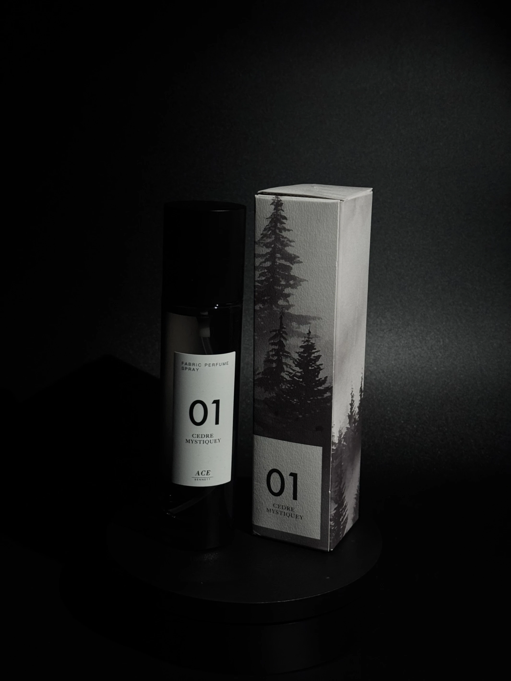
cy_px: 340
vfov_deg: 39.7
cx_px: 256
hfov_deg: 30.3
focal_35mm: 48
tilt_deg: -14.1
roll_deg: -1.9
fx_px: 945
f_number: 1.78
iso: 200
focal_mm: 6.76
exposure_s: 1/60
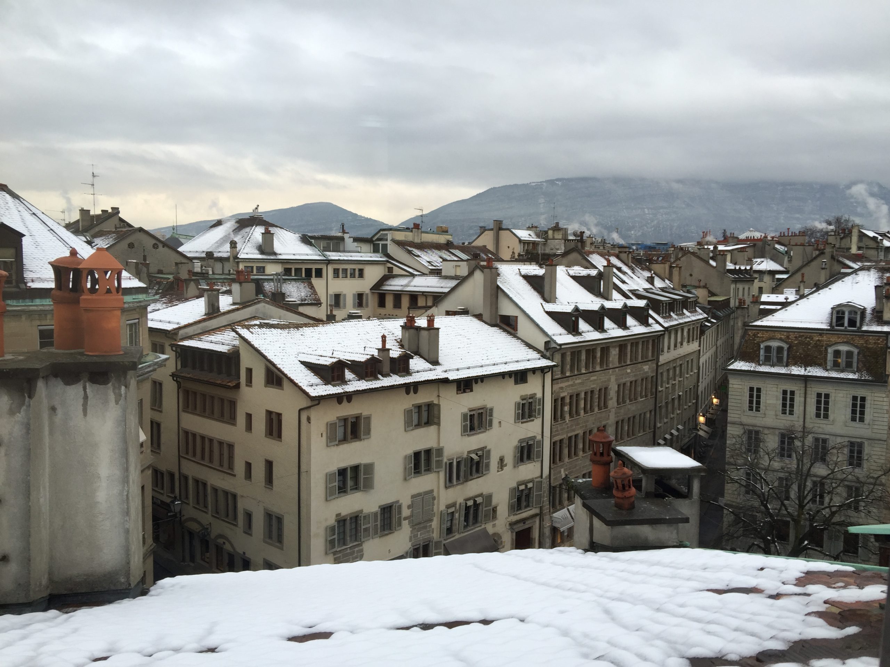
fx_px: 746
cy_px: 334
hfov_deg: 61.7
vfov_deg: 48.2
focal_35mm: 29
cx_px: 445
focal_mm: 4.15
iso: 32
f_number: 2.2
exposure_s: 1/108
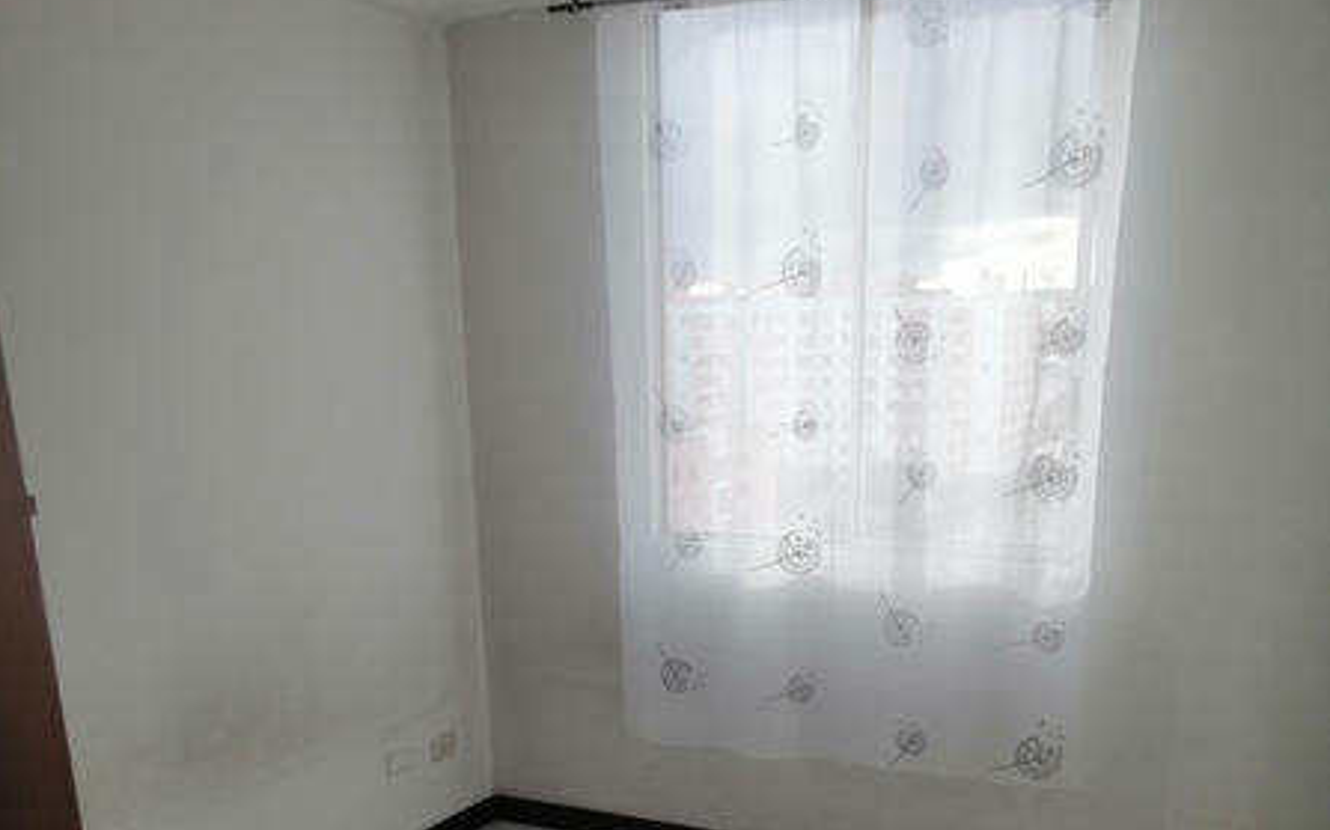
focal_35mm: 37
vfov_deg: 32.6
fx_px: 1341
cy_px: 750
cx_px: 664
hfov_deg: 52.8
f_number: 1.8
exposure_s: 1/163
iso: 50
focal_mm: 3.96
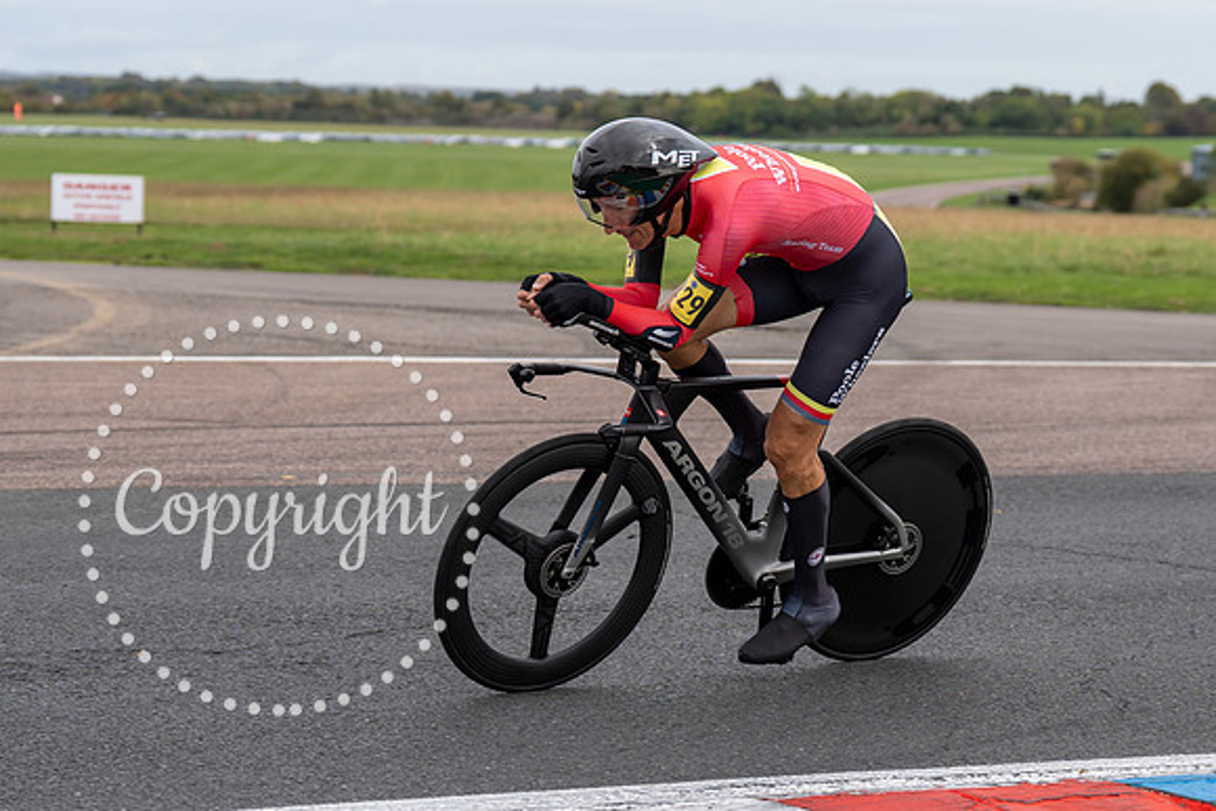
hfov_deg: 21.0
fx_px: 3276
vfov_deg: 14.1
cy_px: 373
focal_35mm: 97
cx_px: 719
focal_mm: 70
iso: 125
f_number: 3.5
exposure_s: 1/1000
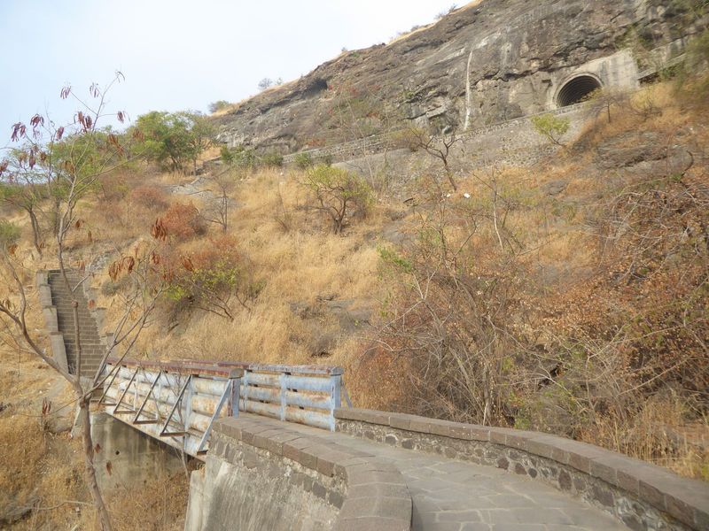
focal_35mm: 24
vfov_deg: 56.8
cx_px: 354
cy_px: 266
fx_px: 492
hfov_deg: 71.6
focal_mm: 4.3
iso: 80
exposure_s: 1/400
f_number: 3.3
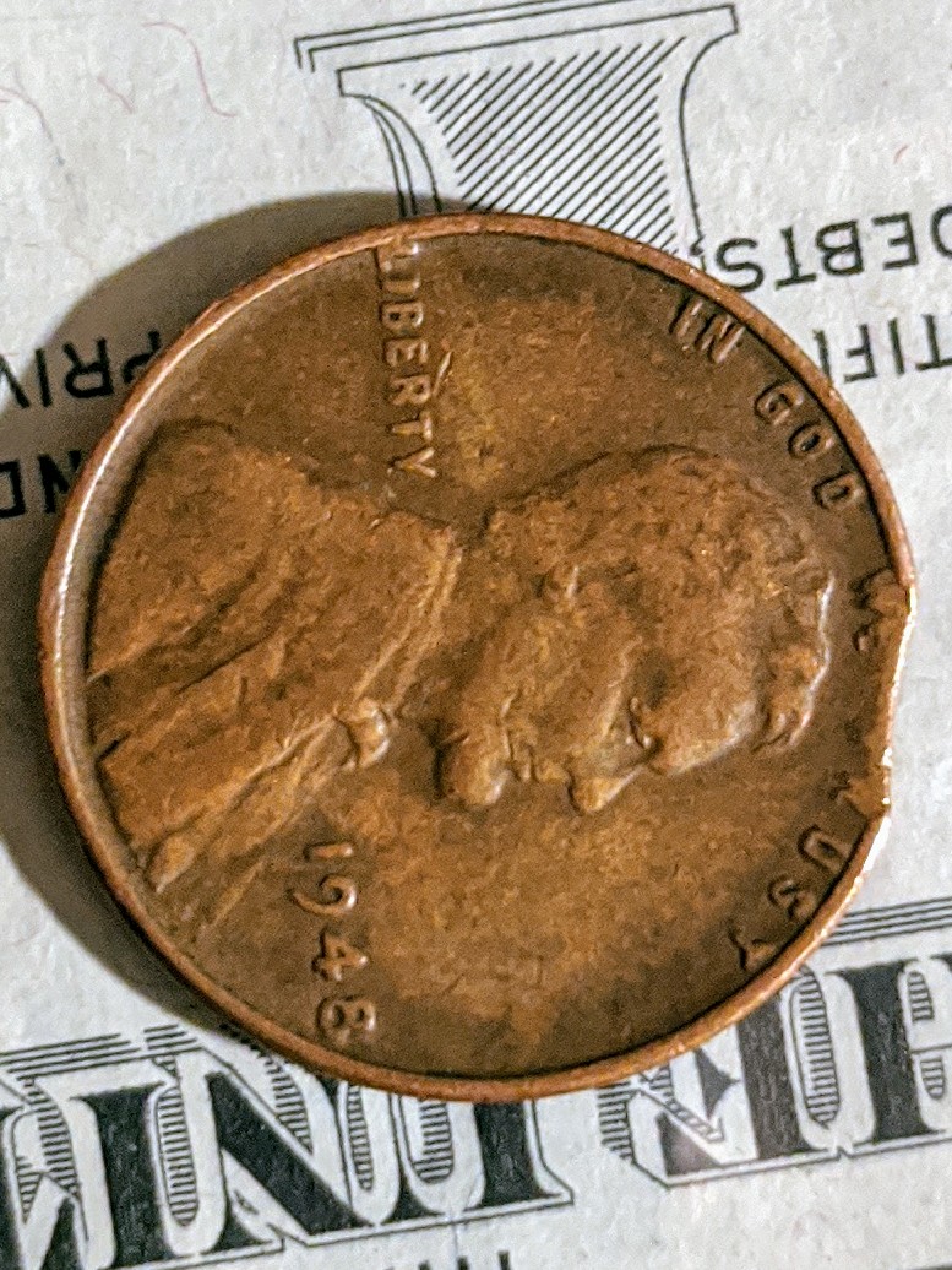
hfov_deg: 51.4
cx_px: 476
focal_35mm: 27
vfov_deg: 65.3
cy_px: 635
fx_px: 990
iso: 874
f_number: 1.73
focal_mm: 4.38
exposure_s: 1/24
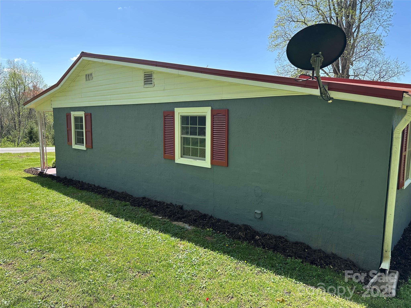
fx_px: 285
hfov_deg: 71.6
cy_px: 154
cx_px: 206
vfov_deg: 56.8
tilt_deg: -6.1
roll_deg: -0.8
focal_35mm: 24
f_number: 1.78
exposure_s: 1/1517
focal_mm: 6.86
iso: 80
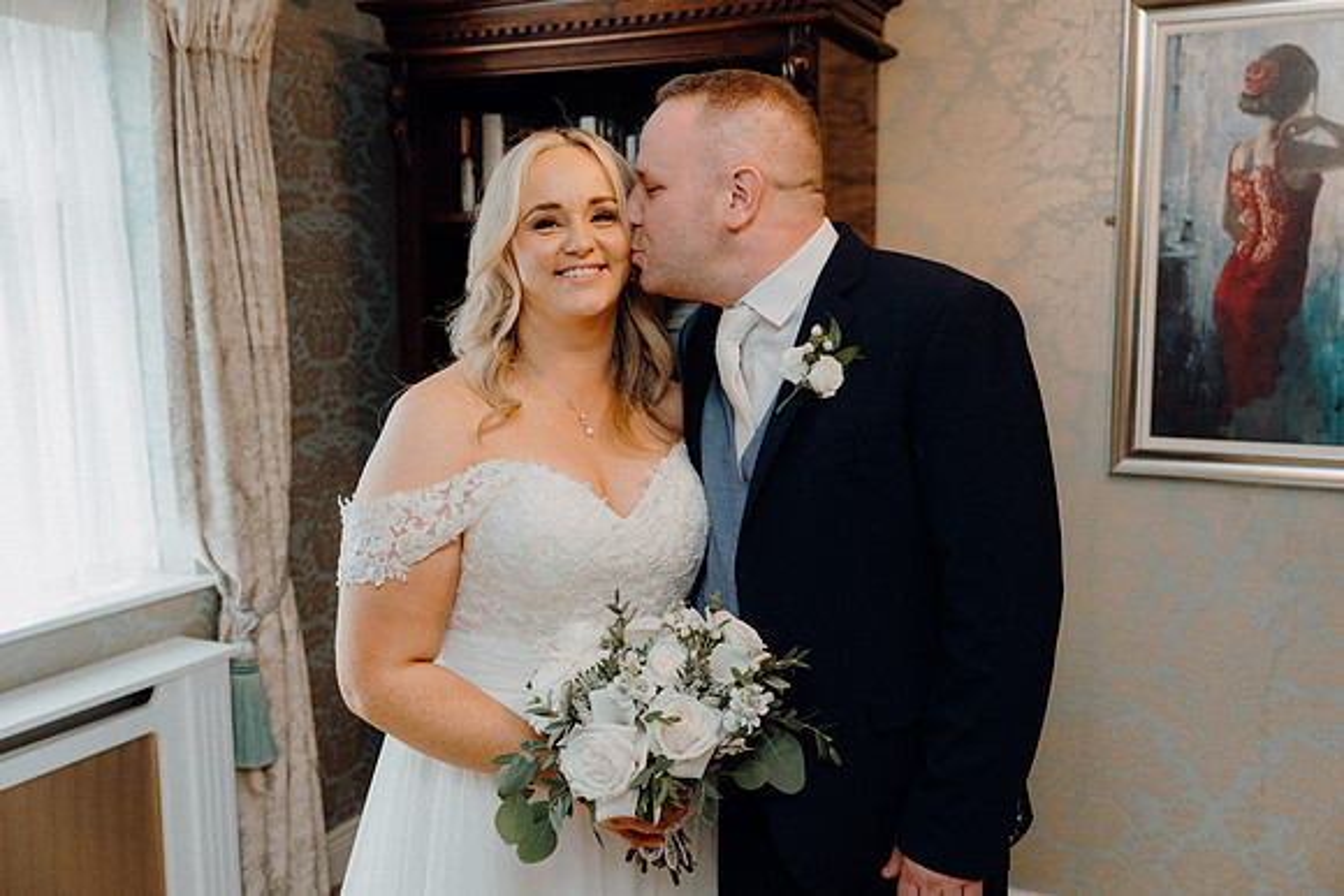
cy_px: 448
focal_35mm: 35
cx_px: 672
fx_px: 1307
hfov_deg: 54.4
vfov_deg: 37.9
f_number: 3.5
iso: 2500
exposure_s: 1/160
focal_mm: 35
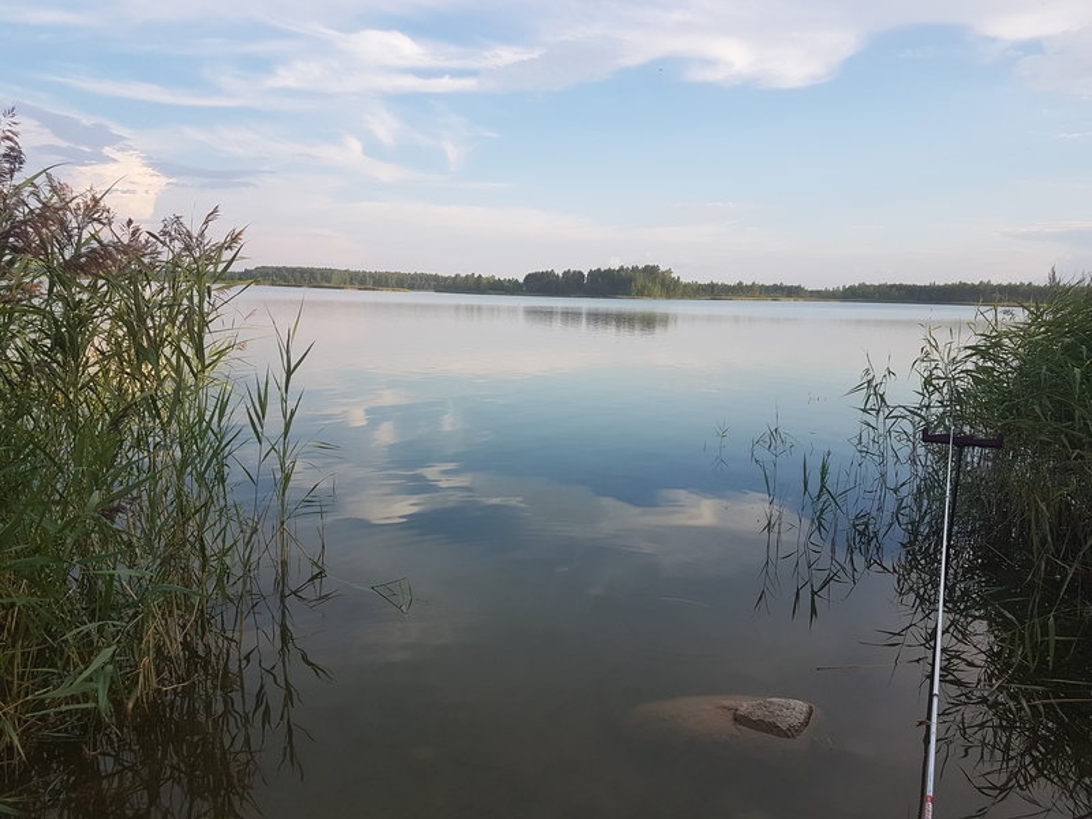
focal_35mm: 26
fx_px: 820
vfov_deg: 53.1
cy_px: 410
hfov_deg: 67.3
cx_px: 546
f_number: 1.7
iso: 40
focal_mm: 4.2
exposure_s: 1/774
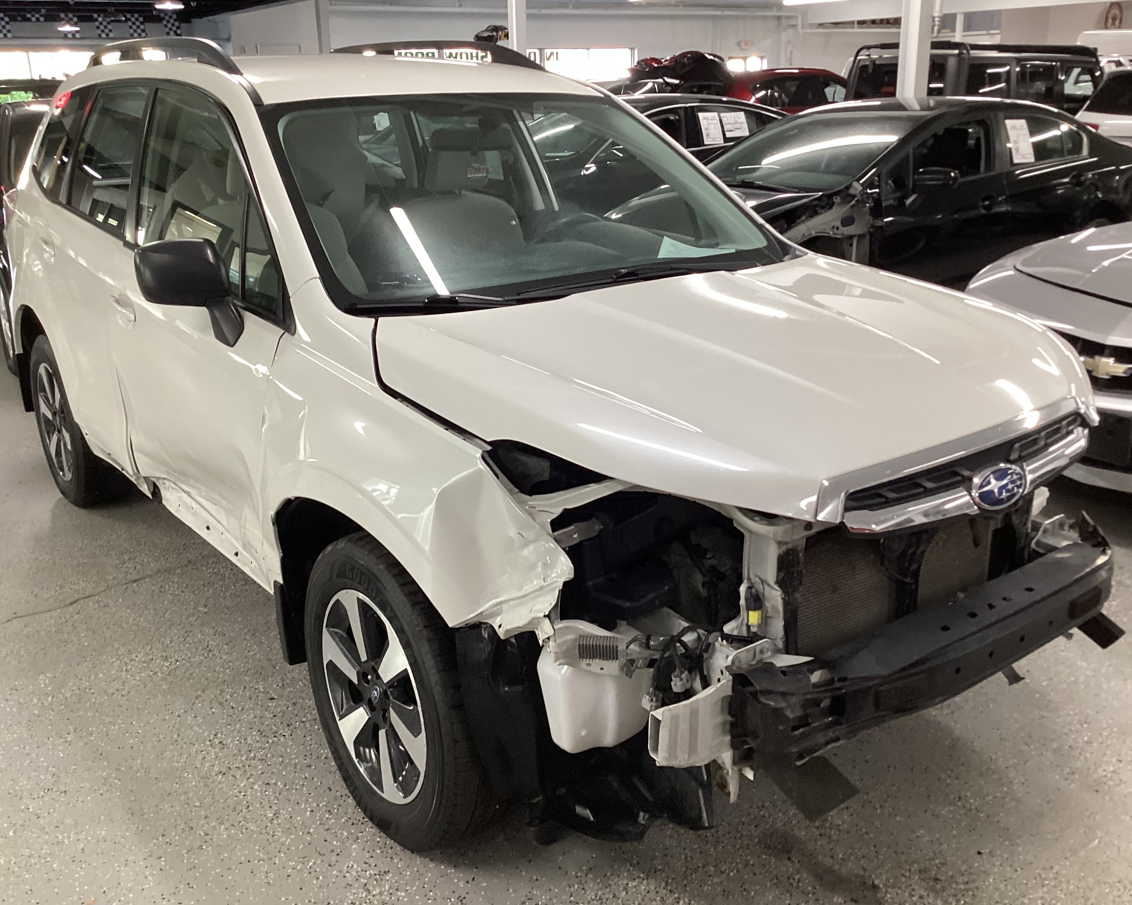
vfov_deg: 44.5
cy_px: 446
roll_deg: +0.7
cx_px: 576
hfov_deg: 54.2
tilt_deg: -18.3
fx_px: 1106
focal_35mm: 33
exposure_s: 1/60
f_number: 2.4
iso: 125
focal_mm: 3.3
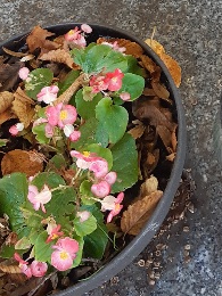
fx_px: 787
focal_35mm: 92
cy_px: -97
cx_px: 265
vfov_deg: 19.5
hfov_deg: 15.5
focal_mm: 3.92
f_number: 1.7
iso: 64
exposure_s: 1/50
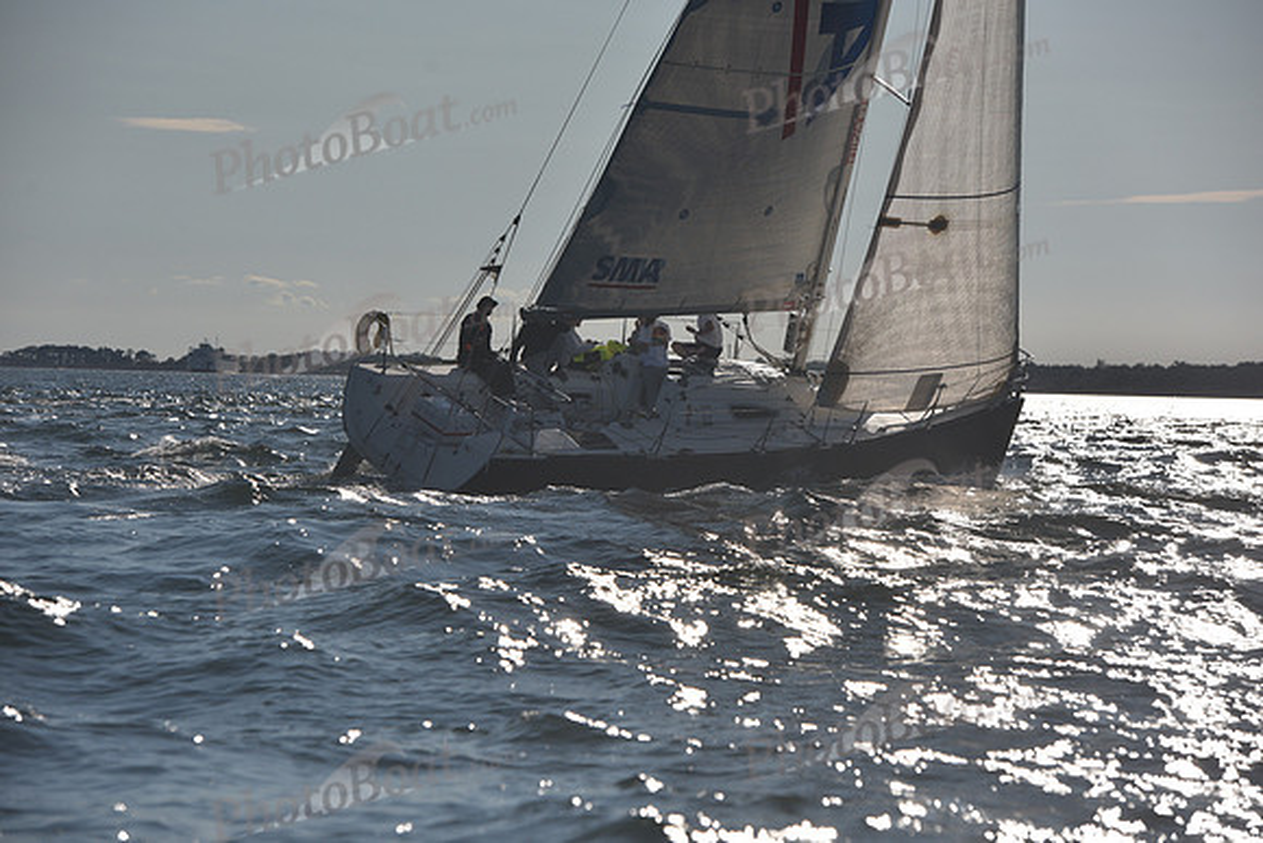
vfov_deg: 9.5
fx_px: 5088
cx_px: 632
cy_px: 422
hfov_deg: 14.2
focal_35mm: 145
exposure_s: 1/3200
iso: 250
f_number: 7.1
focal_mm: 145
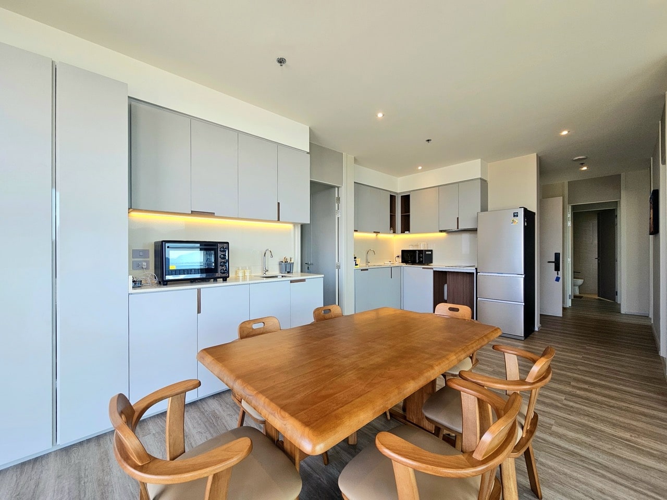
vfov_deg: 89.9
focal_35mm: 13
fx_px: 250
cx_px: 334
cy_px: 250
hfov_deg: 106.2
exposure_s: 1/128
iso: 50
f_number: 2.2
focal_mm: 2.2
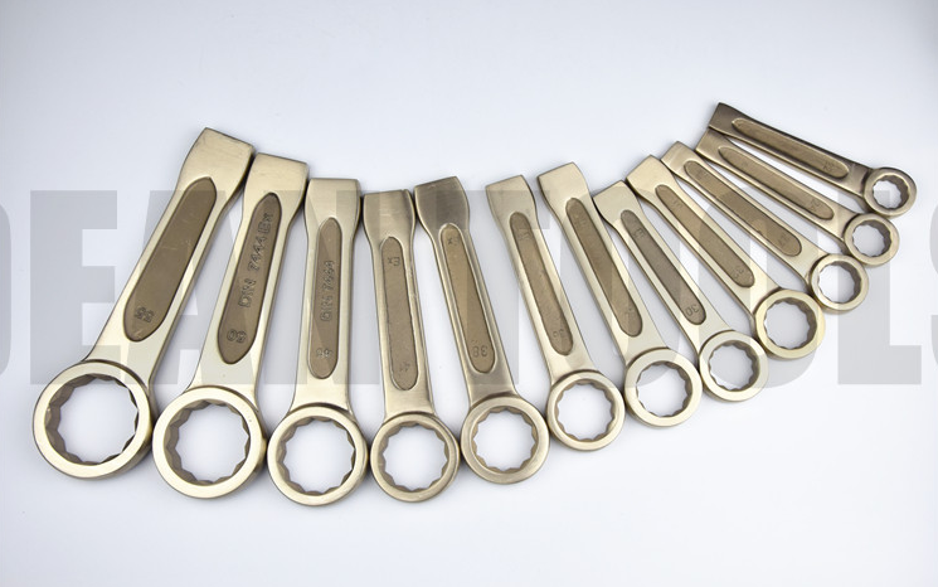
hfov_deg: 49.3
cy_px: 302
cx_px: 468
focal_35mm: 40
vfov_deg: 32.0
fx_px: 1023
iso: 400
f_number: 7.1
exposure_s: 1/80
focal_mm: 26
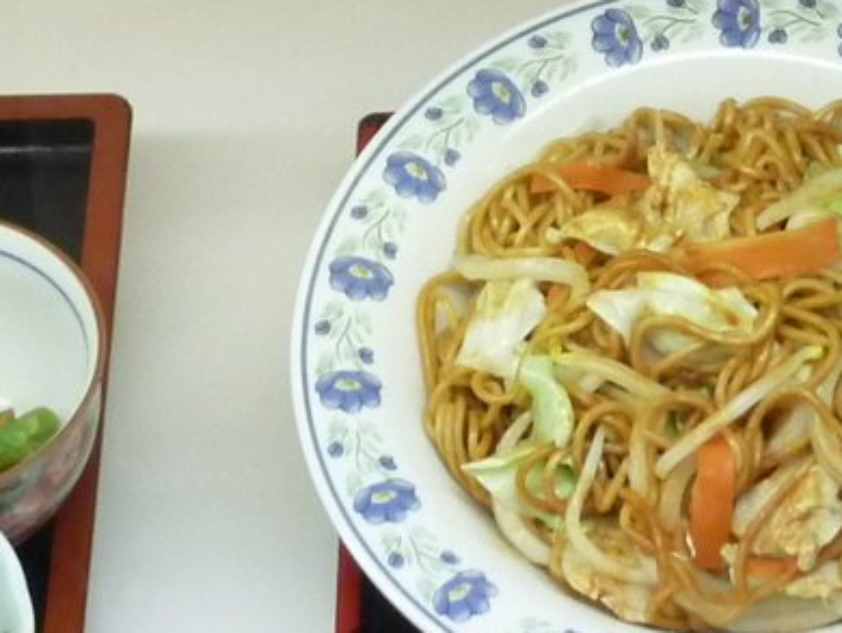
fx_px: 3992
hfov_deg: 12.0
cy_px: -203
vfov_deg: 8.9
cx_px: 397
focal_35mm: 164
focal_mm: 6.5
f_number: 3.6
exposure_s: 1/30
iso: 250
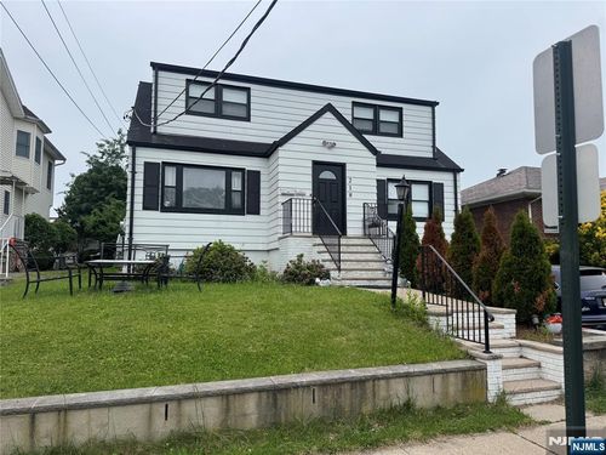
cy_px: 228
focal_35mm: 24
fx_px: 420
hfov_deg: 71.6
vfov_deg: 56.8
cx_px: 303
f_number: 1.78
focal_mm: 6.76
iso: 80
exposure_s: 1/4310
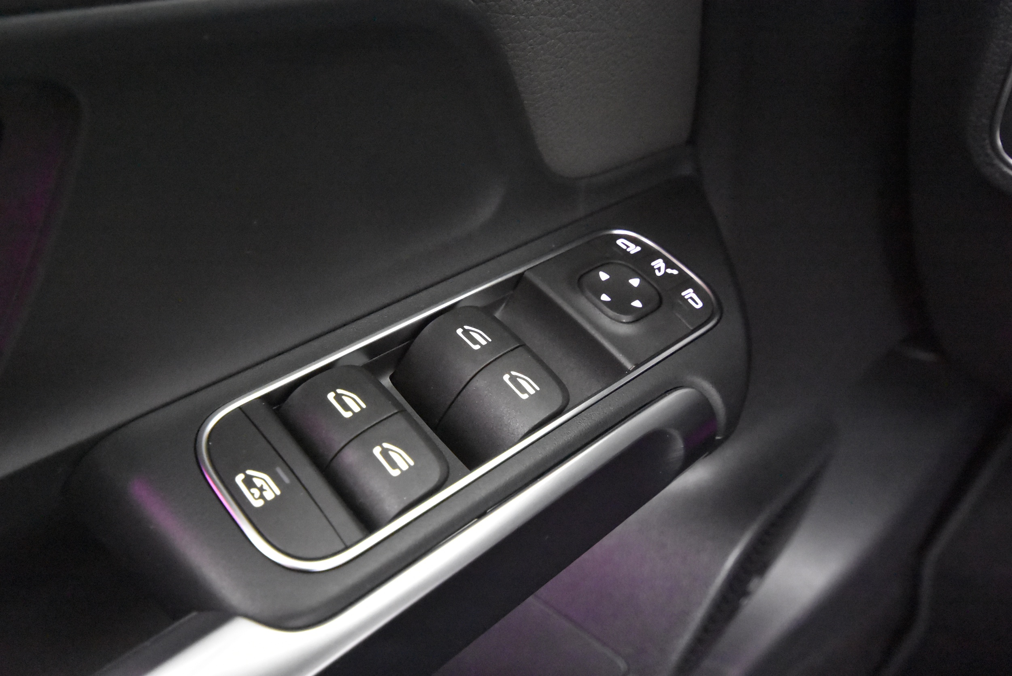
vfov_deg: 43.7
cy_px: 338
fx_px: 844
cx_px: 506
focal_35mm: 30
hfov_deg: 61.9
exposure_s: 1/8
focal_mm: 20
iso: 12800
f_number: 5.6
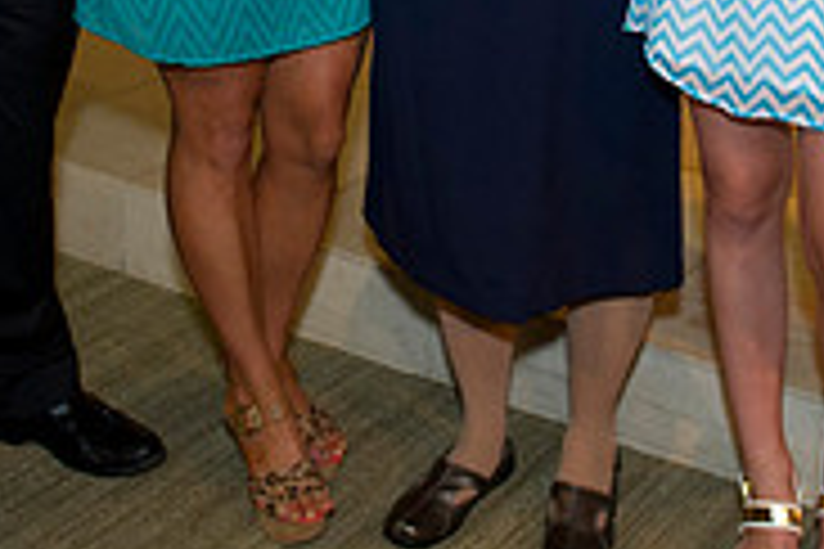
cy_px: -266
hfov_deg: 26.6
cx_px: 500
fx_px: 1739
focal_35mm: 76
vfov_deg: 16.4
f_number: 5.6
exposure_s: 1/100
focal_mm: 24
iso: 1600
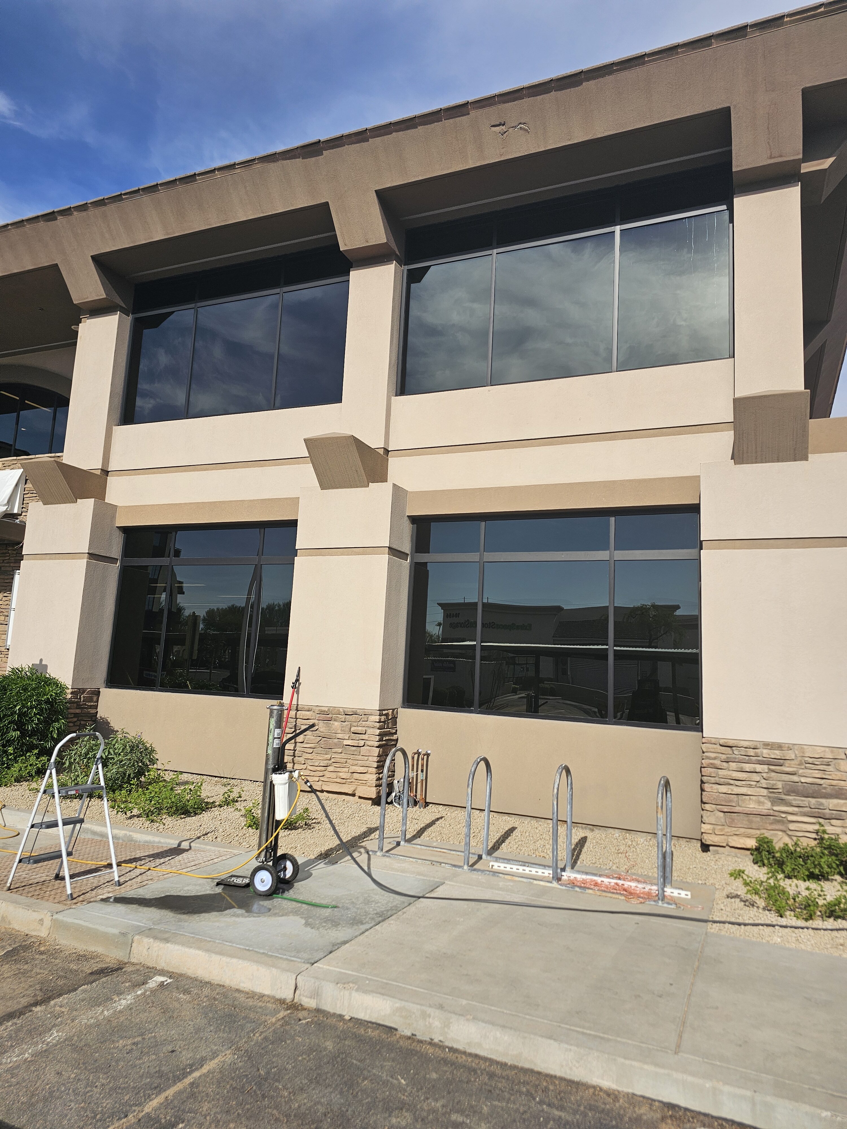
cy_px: 564
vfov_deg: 73.9
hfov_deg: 58.9
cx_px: 424
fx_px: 750
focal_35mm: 23
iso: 10
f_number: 1.7
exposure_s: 1/1354
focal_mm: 6.3
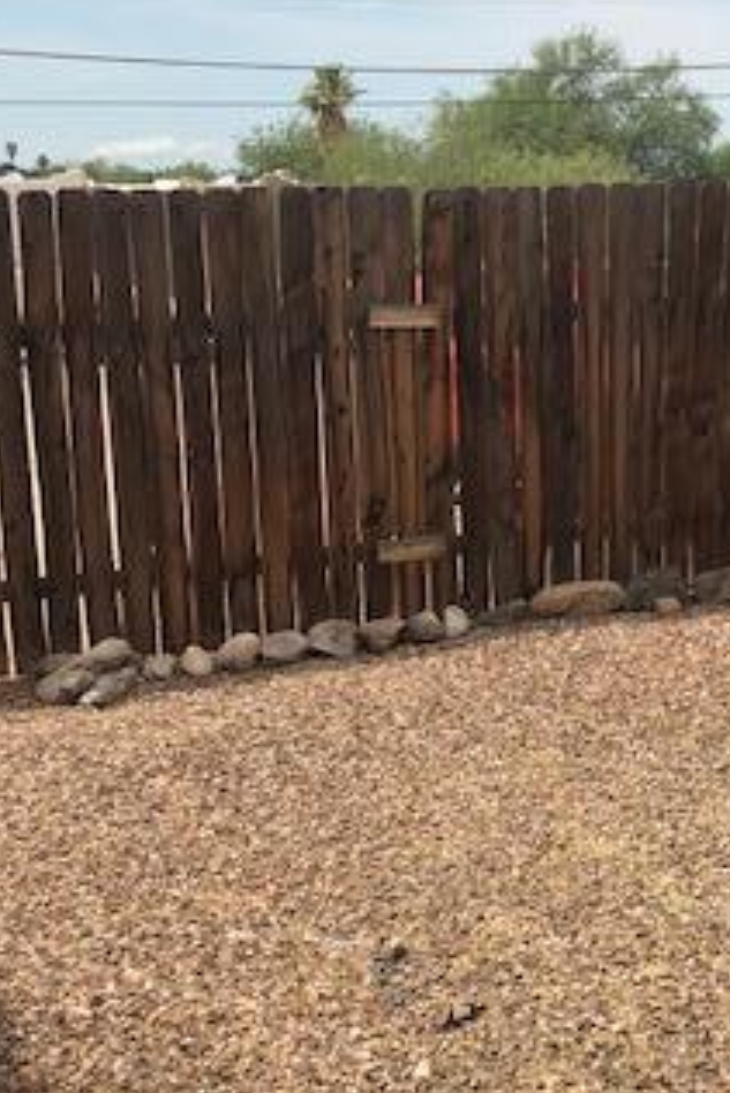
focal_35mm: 59
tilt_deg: -12.6
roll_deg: +1.1
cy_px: 657
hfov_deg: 22.7
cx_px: 588
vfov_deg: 33.8
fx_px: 1792
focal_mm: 4
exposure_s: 1/2288
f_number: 1.8
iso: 20
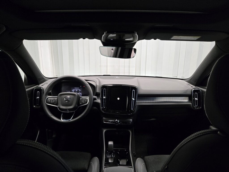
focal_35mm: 23
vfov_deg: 58.9
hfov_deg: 73.9
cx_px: 114
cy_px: 86
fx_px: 152
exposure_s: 1/100
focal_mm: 5.4
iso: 320
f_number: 1.8
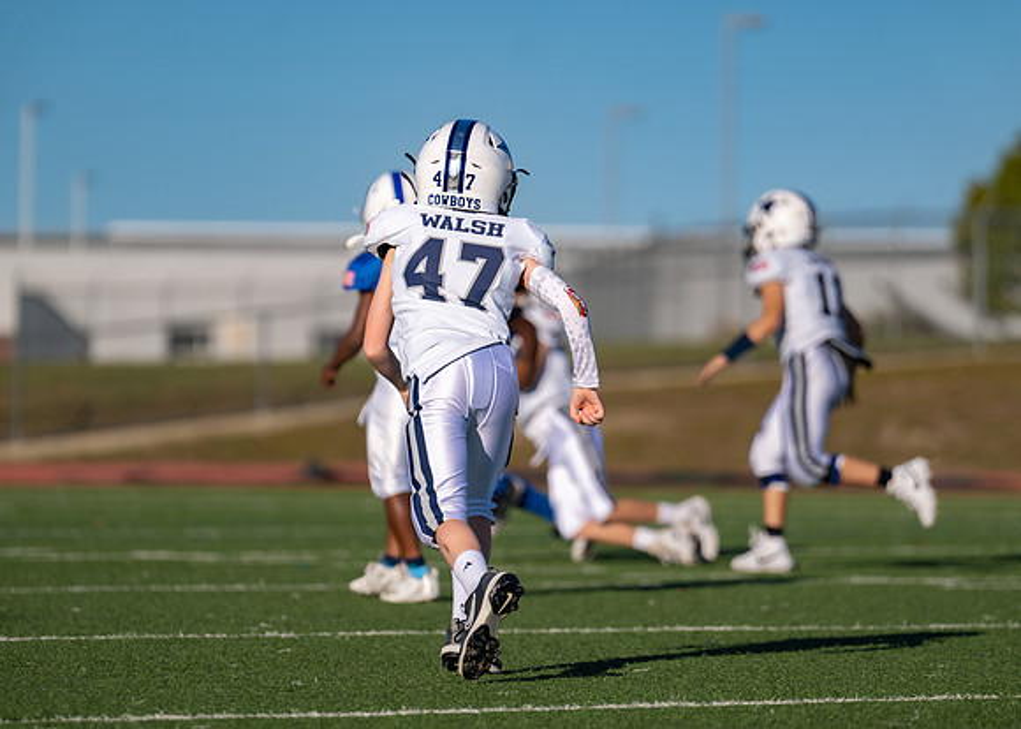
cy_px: 364
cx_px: 510
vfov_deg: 4.7
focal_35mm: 306
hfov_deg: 6.6
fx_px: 8860
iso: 160
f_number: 4
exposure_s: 1/2500
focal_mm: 280
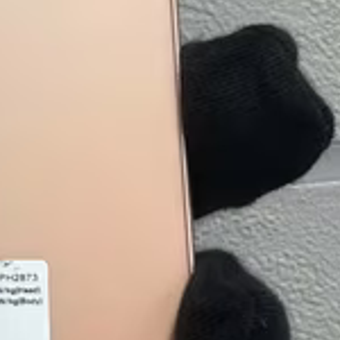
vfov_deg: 9.7
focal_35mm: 181
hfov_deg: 9.5
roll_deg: -0.1
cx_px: -66
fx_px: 2011
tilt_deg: +3.6
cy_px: 116
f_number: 1.78
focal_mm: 6.76
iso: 50
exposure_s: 1/100
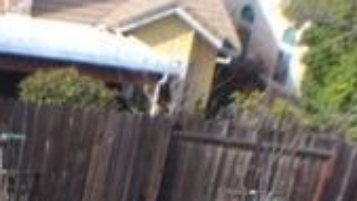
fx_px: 1136
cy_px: 504
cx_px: -70
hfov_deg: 17.1
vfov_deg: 9.0
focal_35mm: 120
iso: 32
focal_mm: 4.15
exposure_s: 1/514
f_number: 2.2
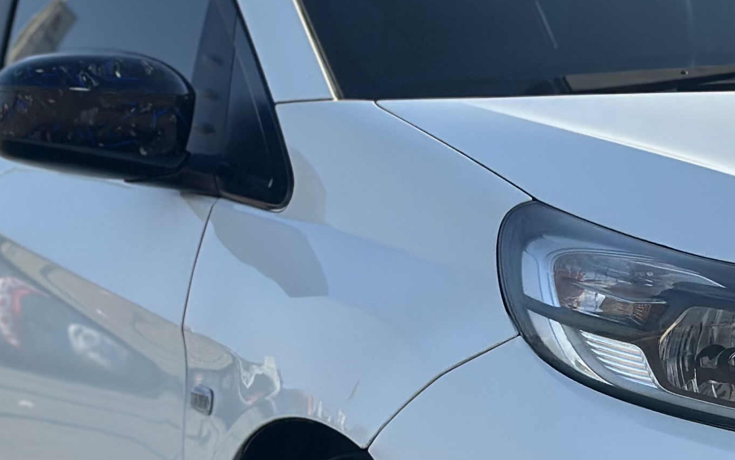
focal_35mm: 150
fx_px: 3005
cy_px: 369
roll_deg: +0.7
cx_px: 723
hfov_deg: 13.8
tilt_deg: -1.8
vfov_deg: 8.7
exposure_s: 1/4016
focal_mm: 6.86
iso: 100
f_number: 1.78
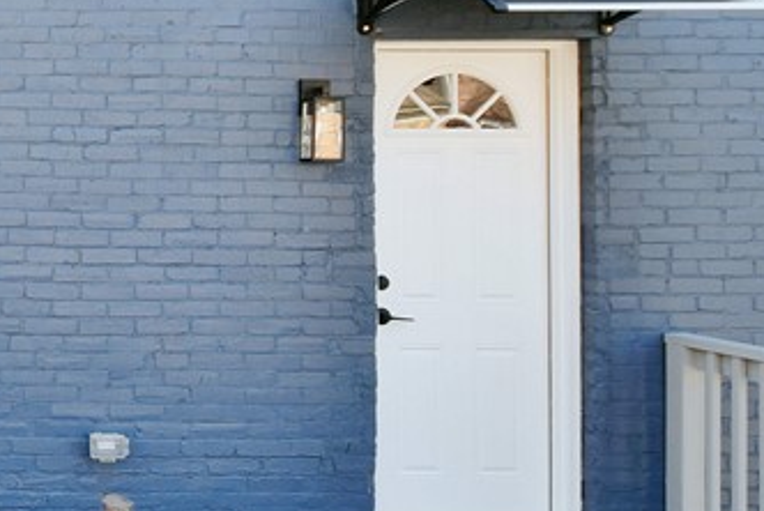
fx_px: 1041
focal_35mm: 49
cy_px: 155
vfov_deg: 27.3
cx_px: -133
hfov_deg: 33.5
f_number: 7.1
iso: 400
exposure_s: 1/125
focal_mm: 10
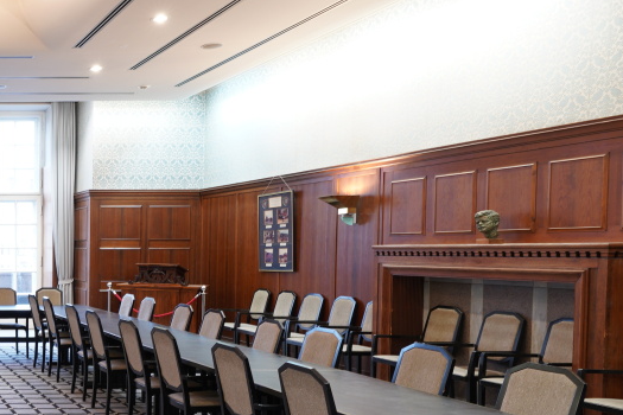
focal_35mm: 40
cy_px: 279
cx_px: -140
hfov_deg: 36.4
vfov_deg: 33.1
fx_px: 692
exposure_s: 1/2
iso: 200
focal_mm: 14
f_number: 6.3
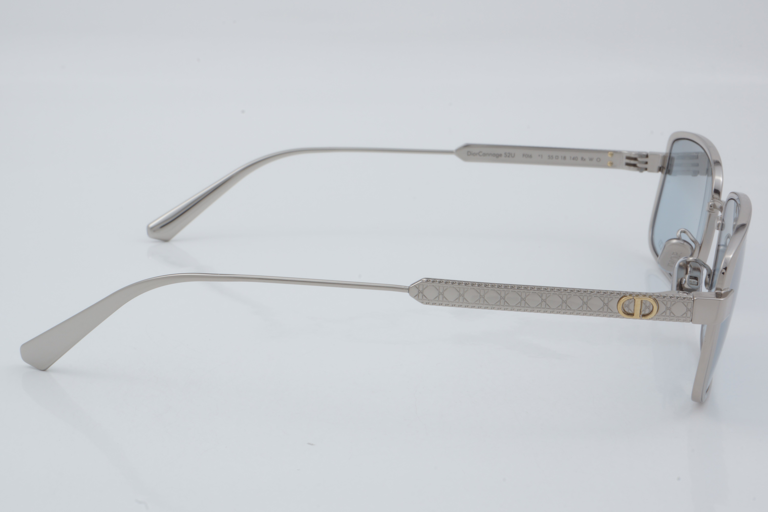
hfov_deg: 27.0
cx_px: 384
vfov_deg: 18.2
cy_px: 256
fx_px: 1600
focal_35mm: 75
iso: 100
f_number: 29
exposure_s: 1/4
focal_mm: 50
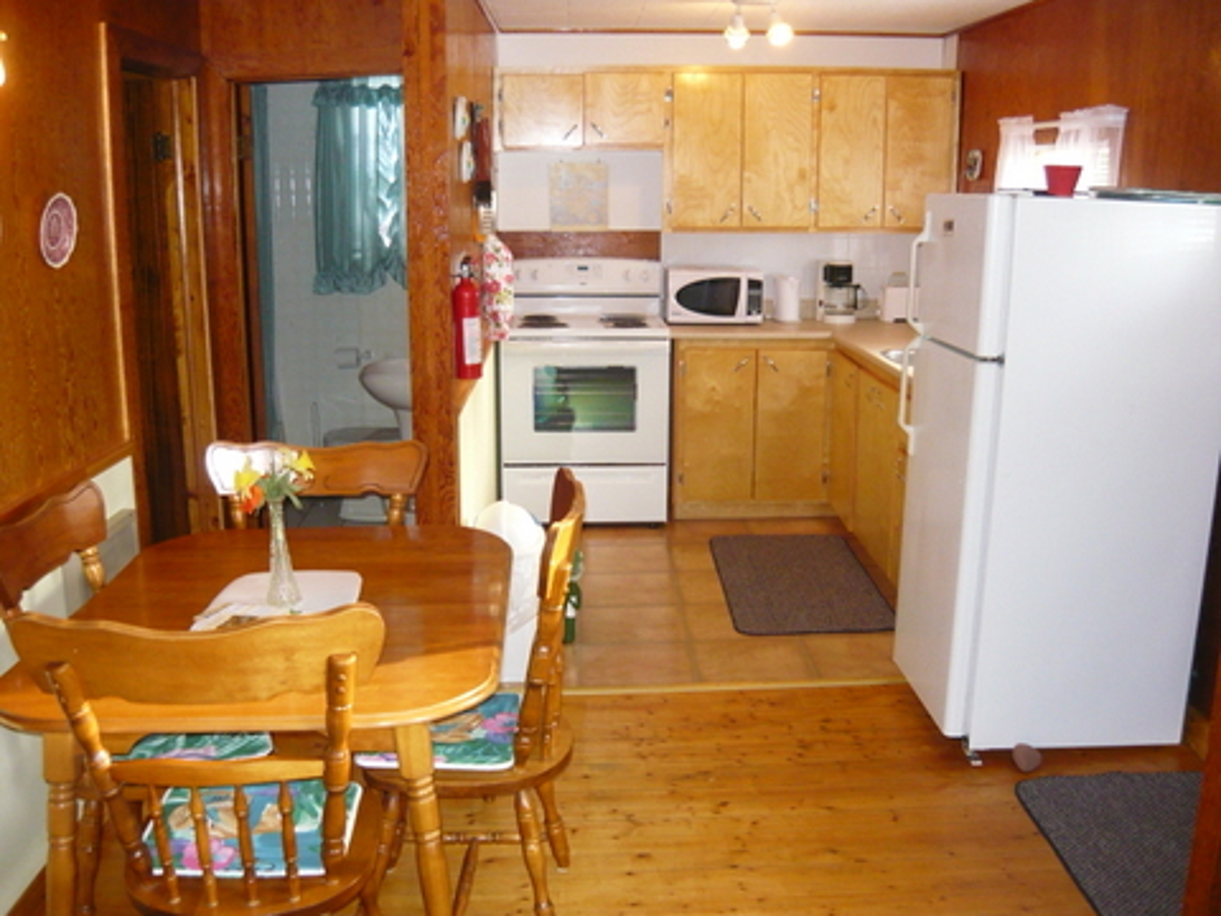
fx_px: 1164
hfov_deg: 55.4
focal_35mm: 33
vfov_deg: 42.9
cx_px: 610
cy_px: 458
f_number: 2.8
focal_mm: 5.5
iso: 400
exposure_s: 1/30
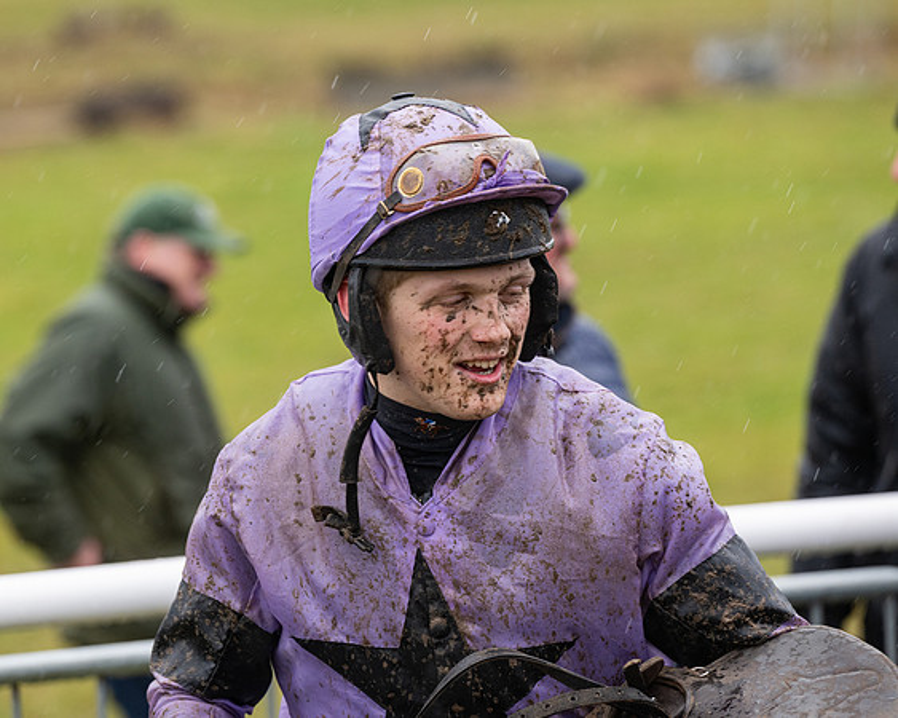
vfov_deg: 6.9
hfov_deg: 8.6
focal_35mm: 225
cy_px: 359
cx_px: 465
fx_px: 5984
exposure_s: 1/500
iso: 800
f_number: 5
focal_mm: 200
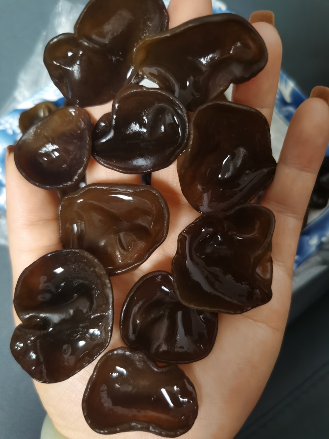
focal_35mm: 27
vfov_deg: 65.3
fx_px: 342
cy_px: 220
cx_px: 164
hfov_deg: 51.3
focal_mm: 5.56
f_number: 1.6
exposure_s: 1/33.3
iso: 320
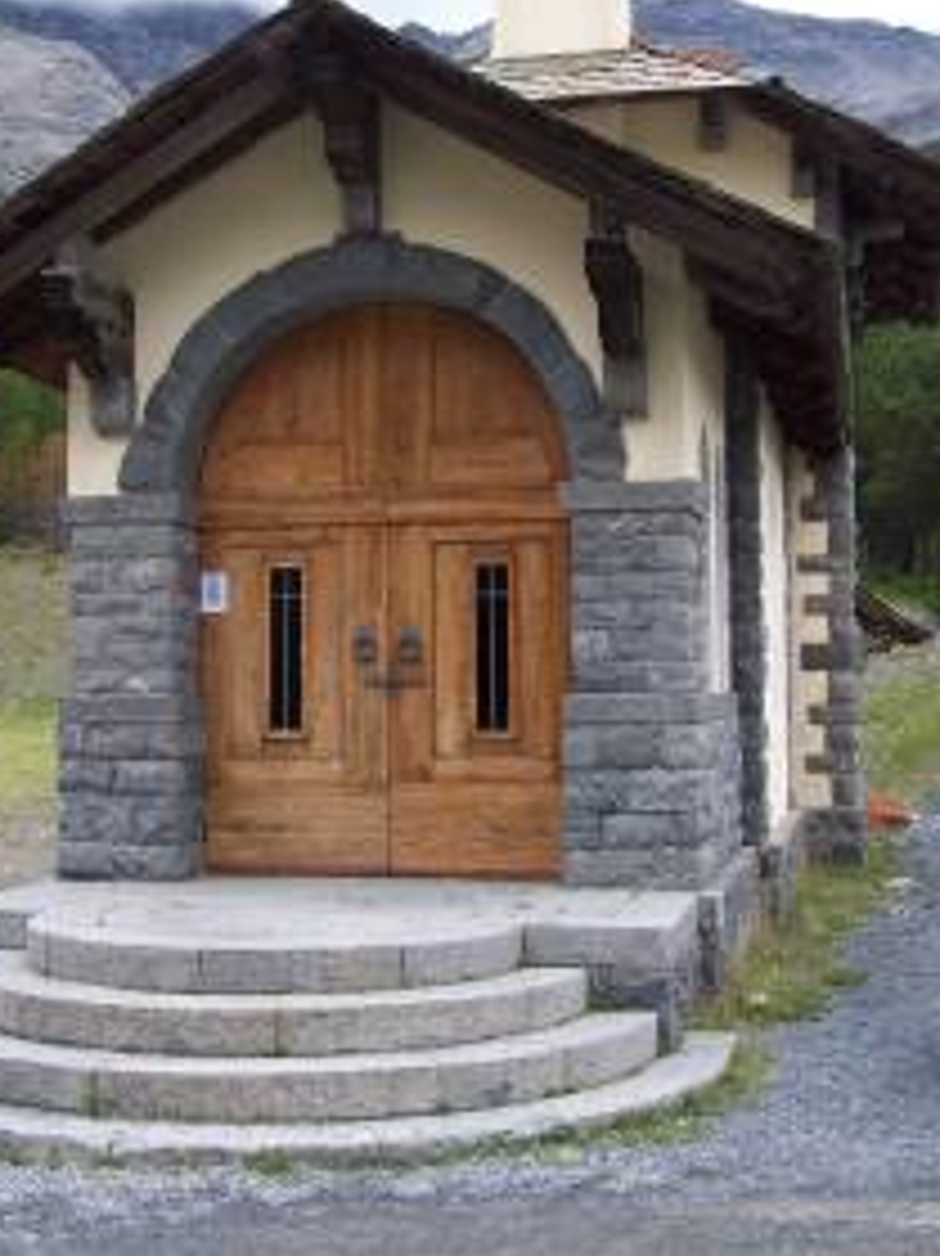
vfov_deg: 35.4
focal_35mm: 54
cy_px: 477
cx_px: 378
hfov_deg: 27.0
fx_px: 1957
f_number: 2.8
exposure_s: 1/350
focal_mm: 7.1
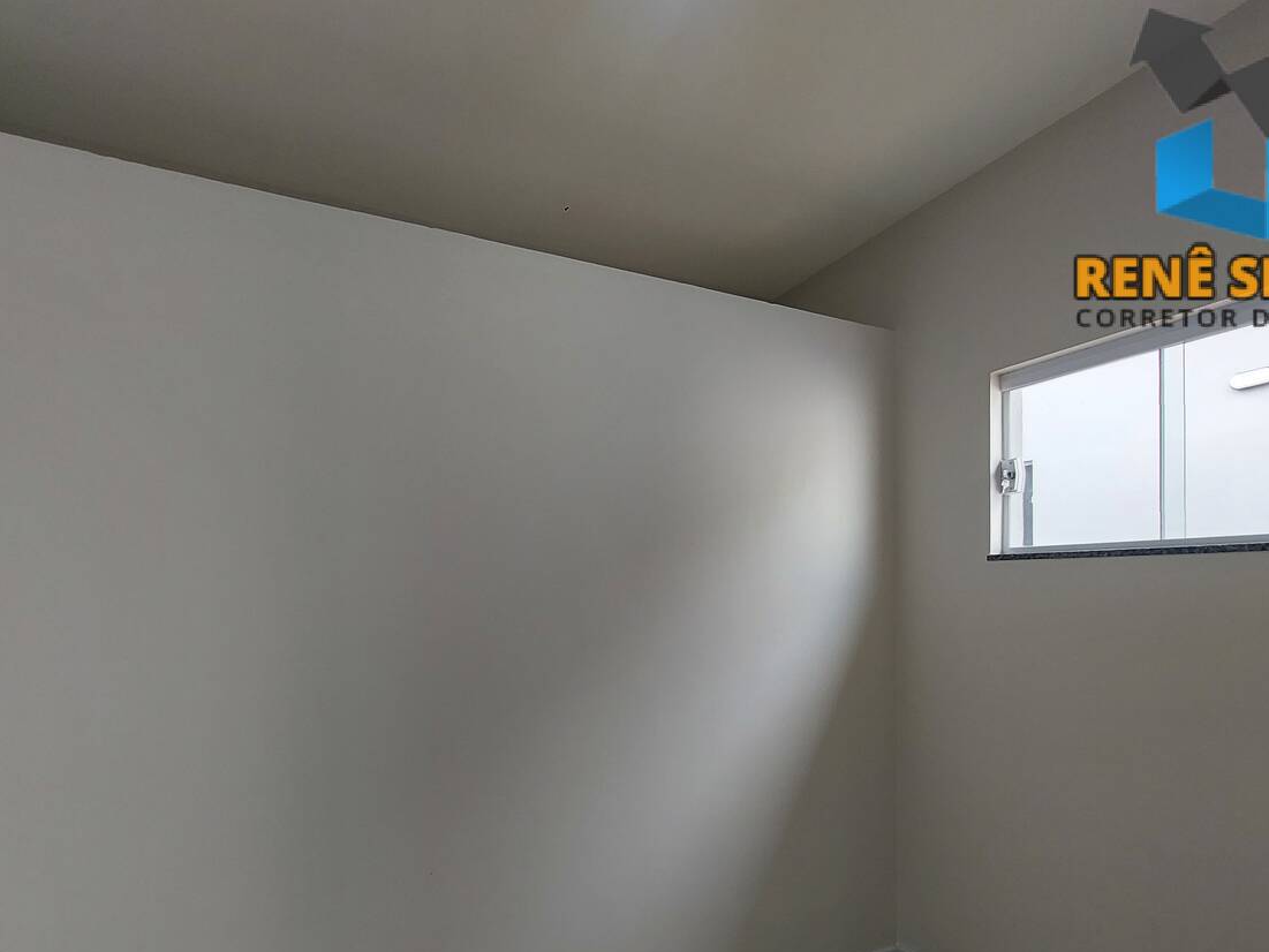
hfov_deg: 91.0
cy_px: 603
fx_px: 623
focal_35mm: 17
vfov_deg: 73.3
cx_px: 644
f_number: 2.2
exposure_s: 1/60
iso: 50
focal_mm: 1.74
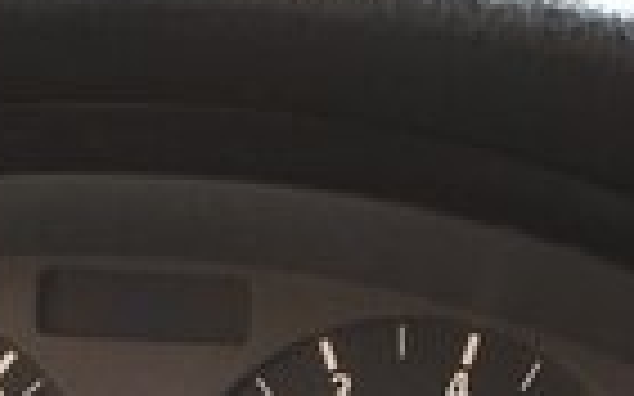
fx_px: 1865
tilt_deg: -20.7
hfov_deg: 18.9
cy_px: 688
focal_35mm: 108
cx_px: 49
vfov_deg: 11.3
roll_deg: -2.7
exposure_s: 1/33
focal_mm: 4.15
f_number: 2.2
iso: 80
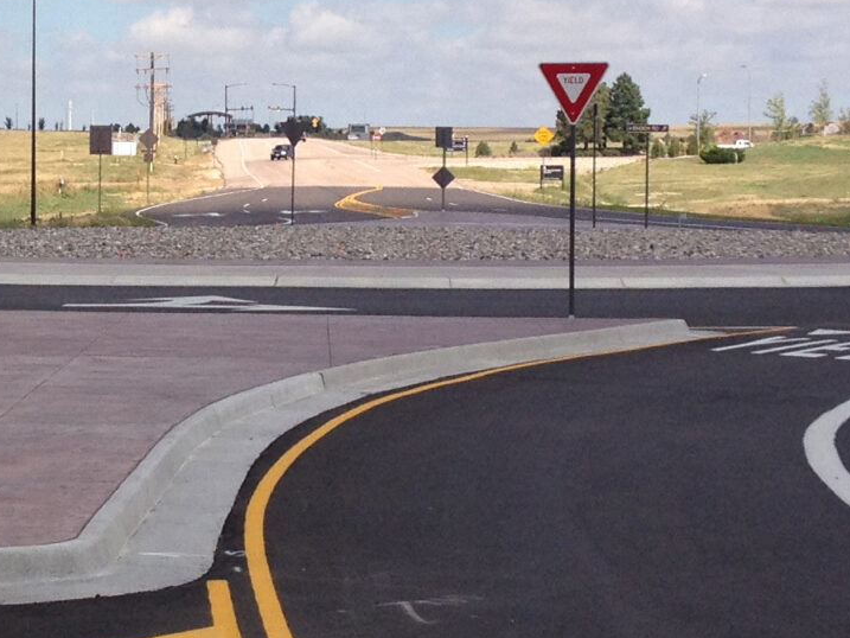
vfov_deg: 11.8
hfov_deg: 15.5
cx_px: 4
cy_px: 155
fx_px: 3070
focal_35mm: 125
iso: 64
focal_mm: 4.28
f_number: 2.4
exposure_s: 1/1842
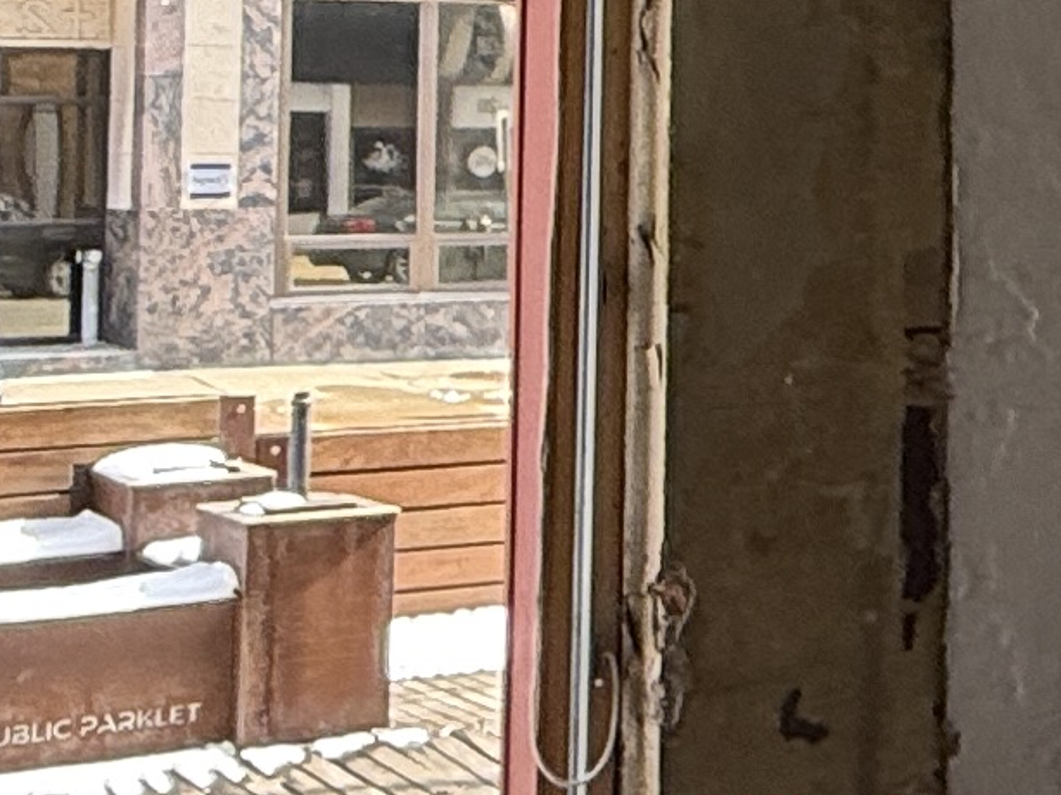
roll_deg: +0.6
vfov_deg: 15.8
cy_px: 2
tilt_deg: +2.1
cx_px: 1555
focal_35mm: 92
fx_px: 2819
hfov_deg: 18.9
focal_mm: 2.22
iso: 50
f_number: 2.2
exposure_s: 1/458
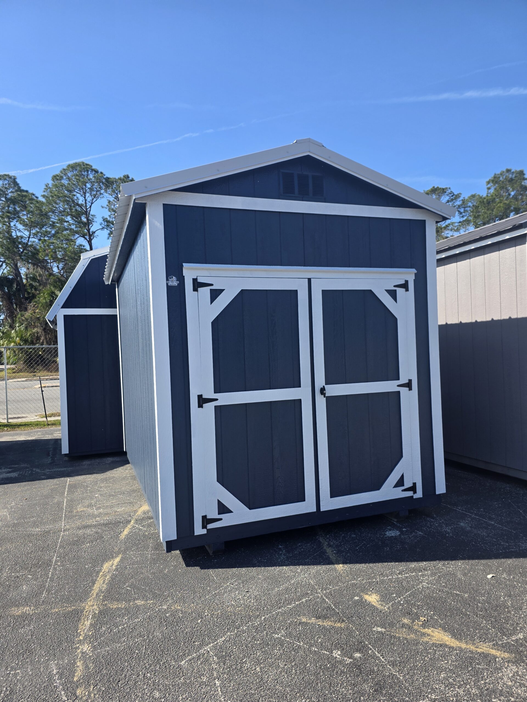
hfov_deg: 58.9
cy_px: 351
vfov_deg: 73.9
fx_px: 467
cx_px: 264
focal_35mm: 23
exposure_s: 1/2752
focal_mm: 6.3
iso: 80
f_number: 1.7
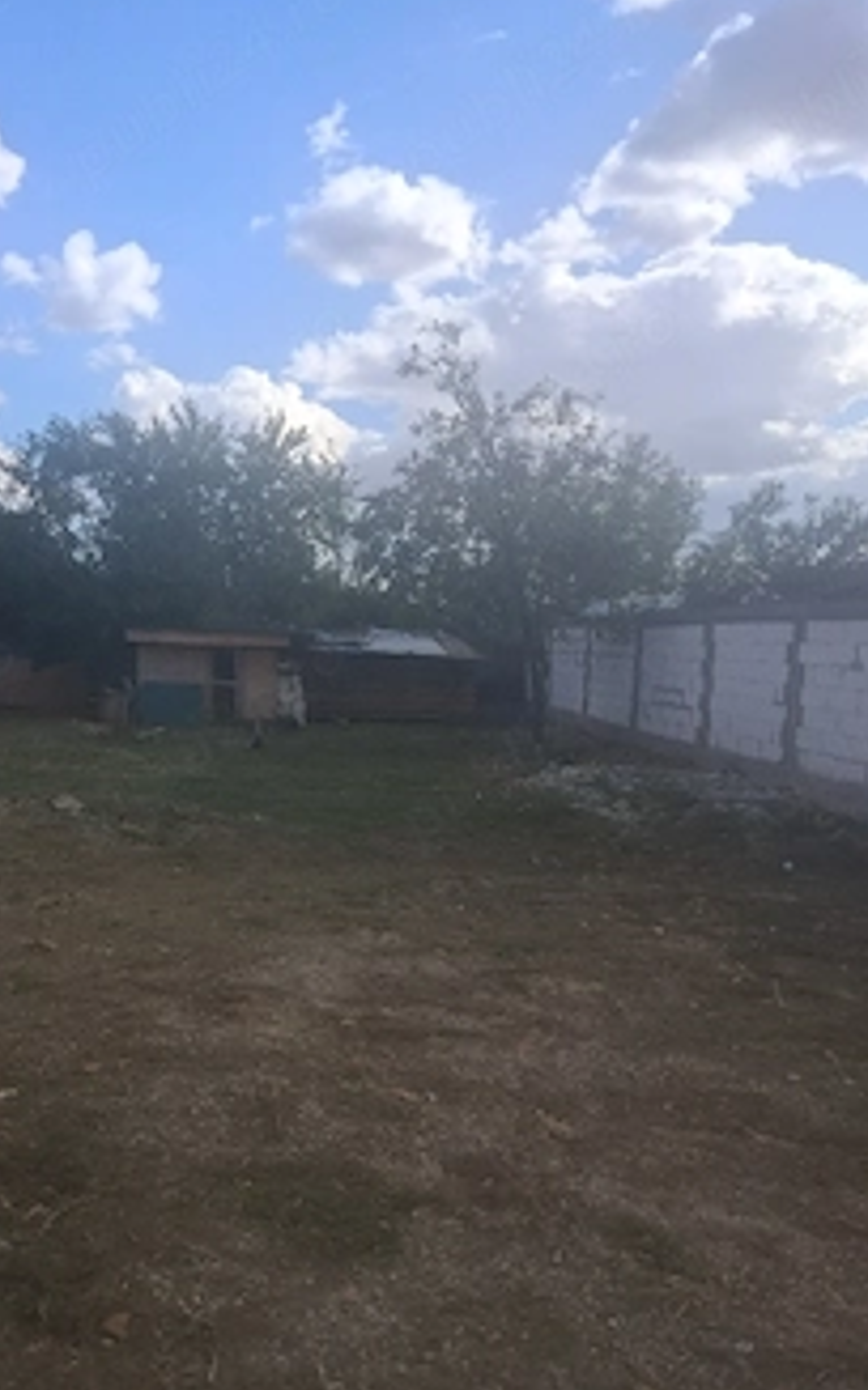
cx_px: 294
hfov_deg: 35.9
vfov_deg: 55.2
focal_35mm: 35
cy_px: 791
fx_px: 1326
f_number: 1.8
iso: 25
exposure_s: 1/526
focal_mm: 4
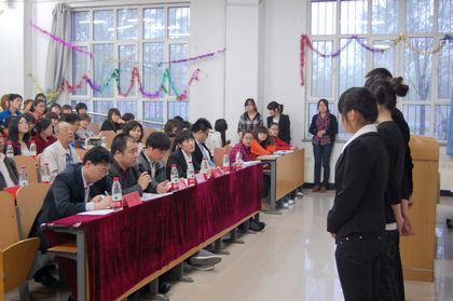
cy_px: 150
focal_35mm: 46
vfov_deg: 28.9
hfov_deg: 42.4
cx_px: 226
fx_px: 584
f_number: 4.5
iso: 800
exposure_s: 1/25
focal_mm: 31
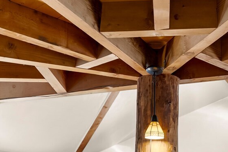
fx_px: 463
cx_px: 176
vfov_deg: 16.9
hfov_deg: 27.2
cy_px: 229
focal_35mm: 73
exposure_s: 1/10
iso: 400
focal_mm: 24
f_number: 2.8
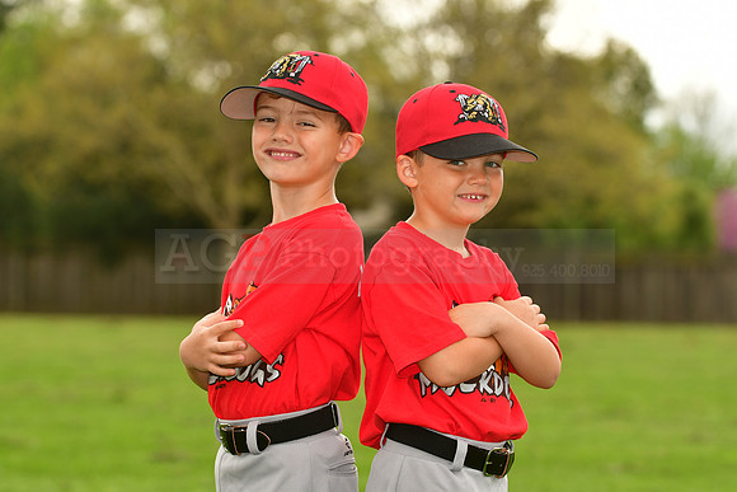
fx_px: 3686
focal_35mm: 180
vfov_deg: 7.6
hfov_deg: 11.4
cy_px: 246
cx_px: 368
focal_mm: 120
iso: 200
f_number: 5
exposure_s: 1/500
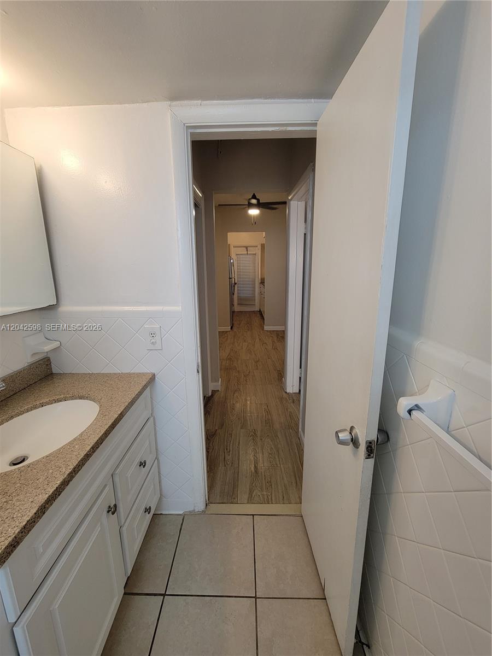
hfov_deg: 89.9
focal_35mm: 13
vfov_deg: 106.2
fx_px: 246
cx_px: 246
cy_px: 328
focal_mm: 2.2
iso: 80
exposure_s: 1/60
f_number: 2.2
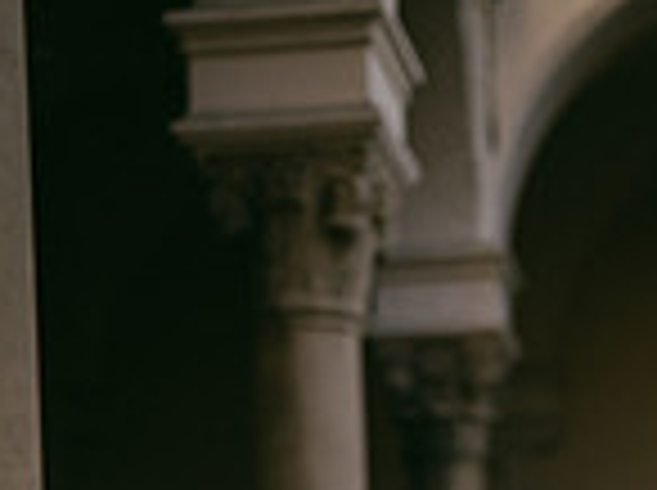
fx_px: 1971
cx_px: 513
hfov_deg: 18.8
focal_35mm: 104
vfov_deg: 13.4
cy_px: 742
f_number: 1.2
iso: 64
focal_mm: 35
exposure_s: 1/4000
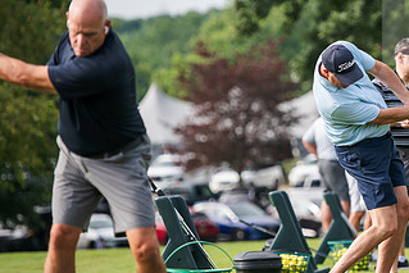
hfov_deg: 6.5
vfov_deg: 4.3
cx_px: 344
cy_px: 113
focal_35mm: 318
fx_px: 3614
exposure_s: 1/800
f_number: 3.2
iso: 80
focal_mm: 175
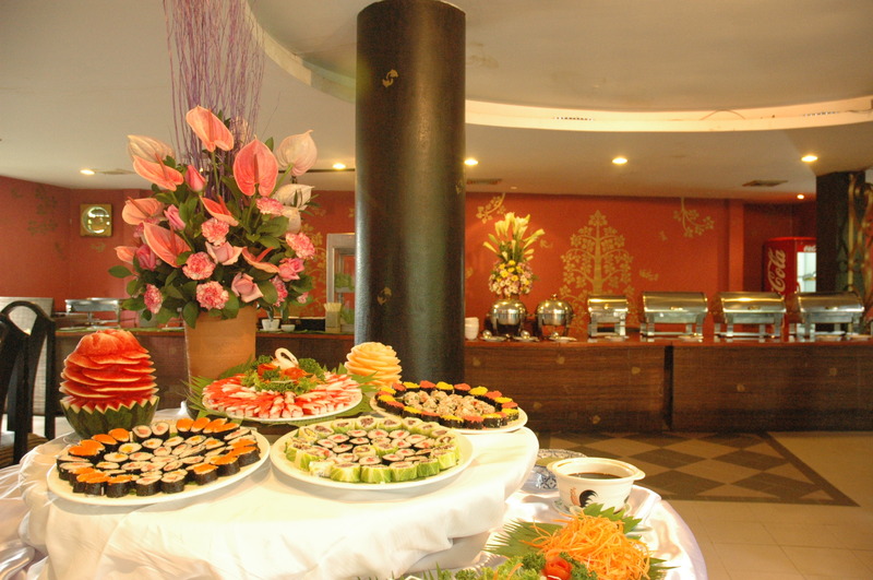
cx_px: 436
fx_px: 654
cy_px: 290
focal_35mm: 27
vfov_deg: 47.8
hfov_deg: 67.5
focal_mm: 18
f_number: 5
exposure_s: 1/20
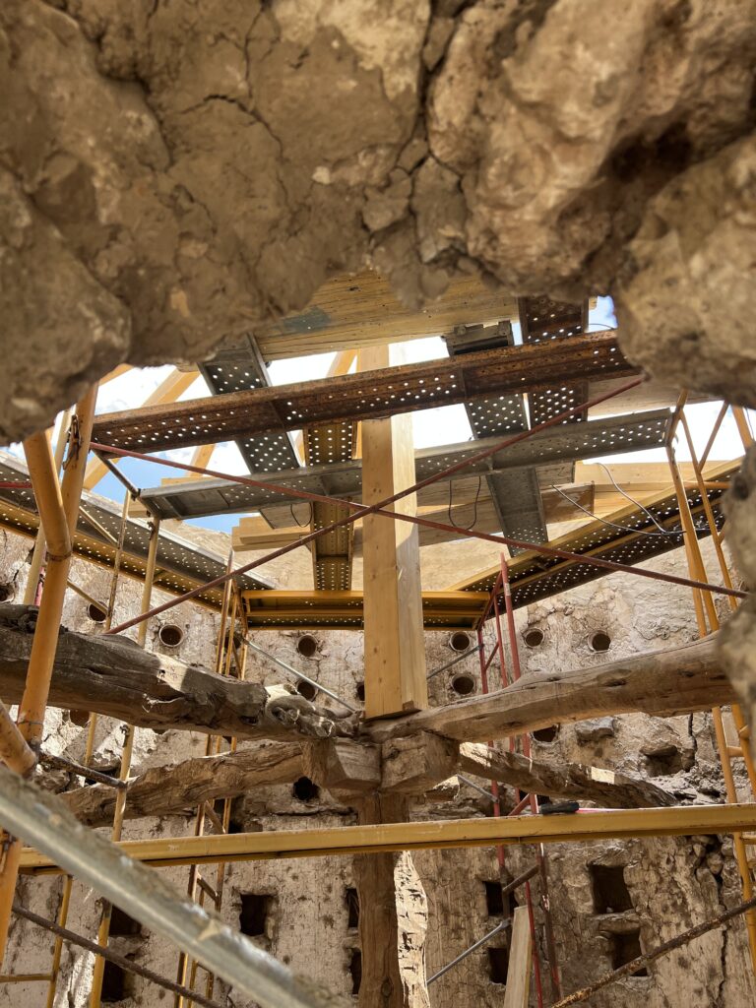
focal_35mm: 26
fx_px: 757
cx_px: 378
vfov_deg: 67.3
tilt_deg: +30.9
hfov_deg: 53.1
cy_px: 504
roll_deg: +2.7
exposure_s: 1/769
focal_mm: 5.7
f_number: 1.5
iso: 50
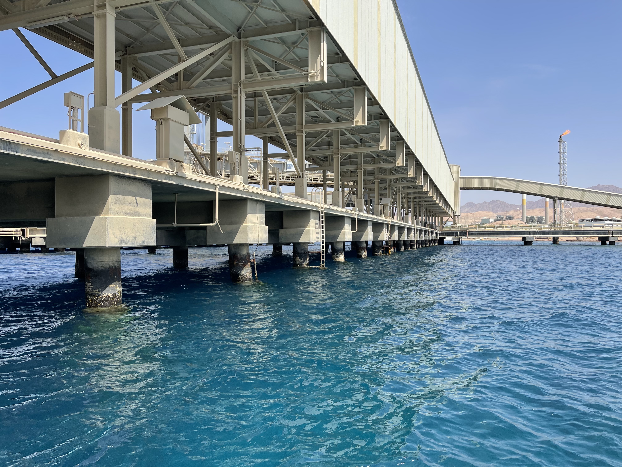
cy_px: 234
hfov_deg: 67.3
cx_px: 311
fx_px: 467
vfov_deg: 53.1
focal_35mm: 26
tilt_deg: +0.2
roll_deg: +1.3
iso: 32
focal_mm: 5.1
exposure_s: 1/2857
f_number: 1.6
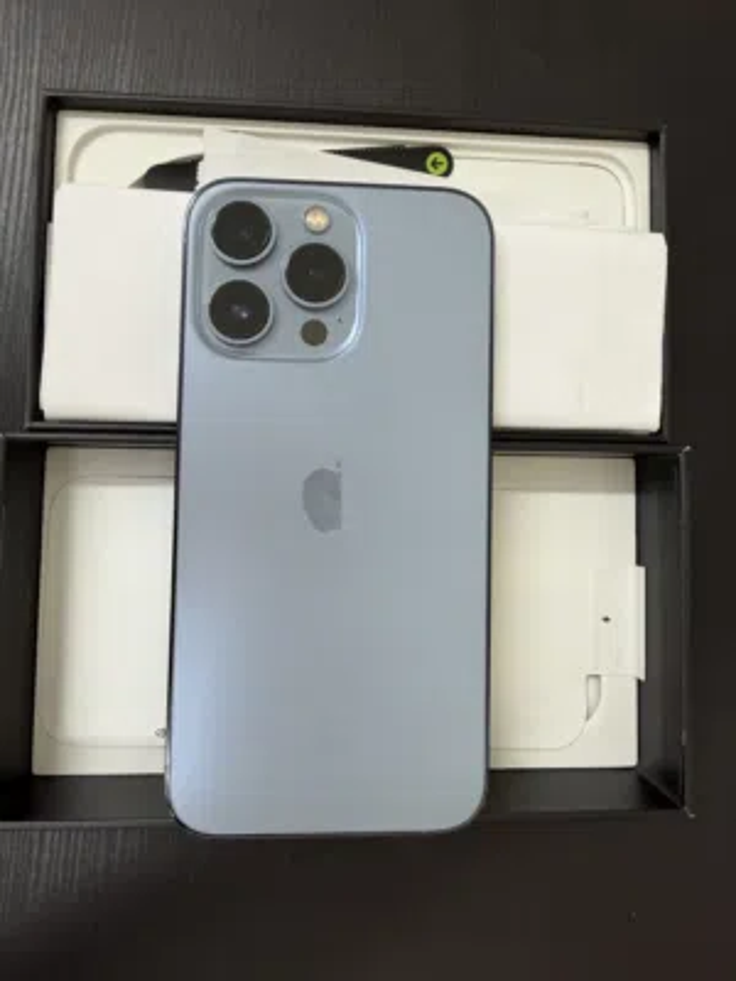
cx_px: 368
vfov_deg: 71.6
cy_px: 490
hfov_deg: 56.8
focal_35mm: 24
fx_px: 680
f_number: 2.2
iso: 160
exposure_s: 1/100
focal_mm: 2.22
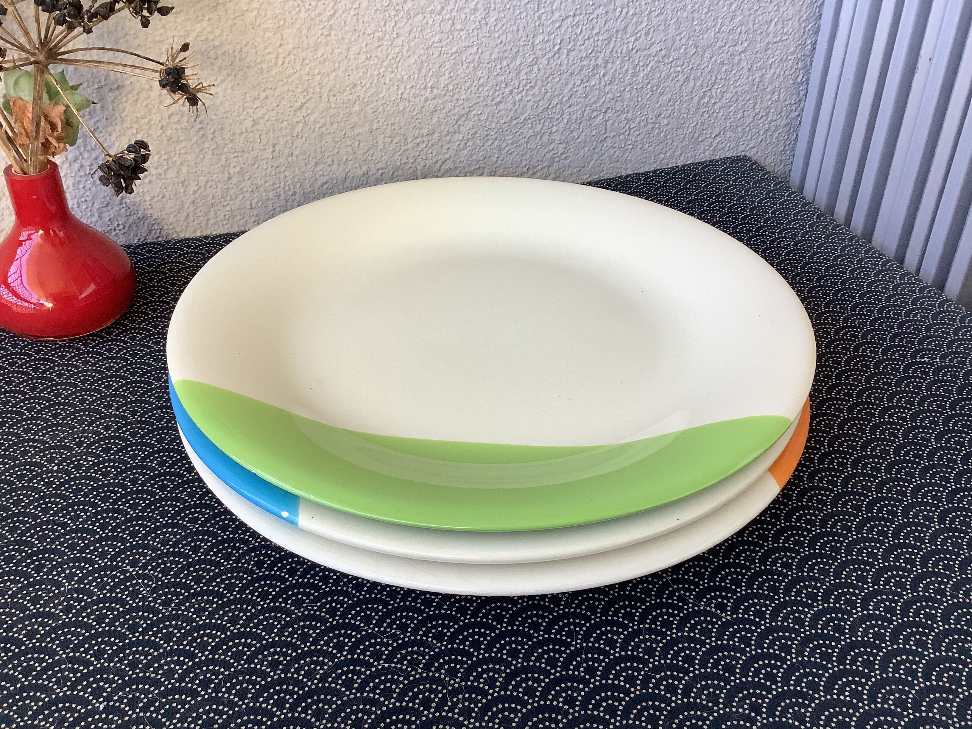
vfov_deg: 45.4
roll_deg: -1.2
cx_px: 486
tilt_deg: -33.8
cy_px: 364
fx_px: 870
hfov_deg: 58.4
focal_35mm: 31
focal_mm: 3.3
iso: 64
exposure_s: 1/100
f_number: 2.4
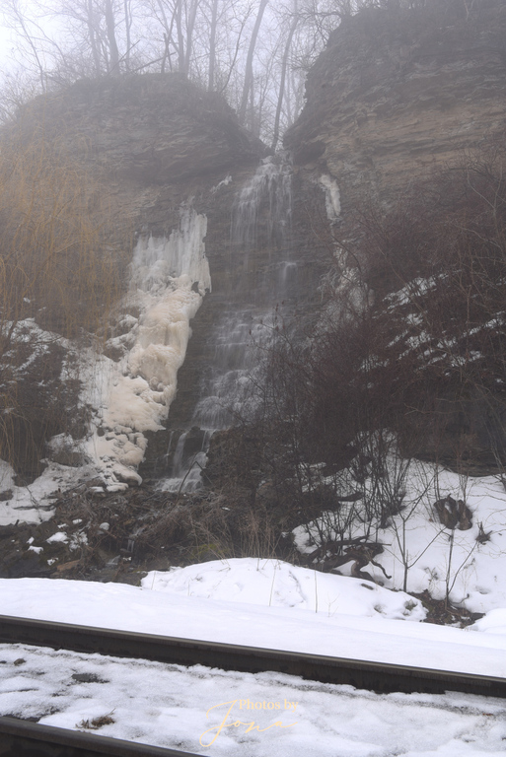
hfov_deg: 41.2
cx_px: 253
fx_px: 674
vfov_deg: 58.7
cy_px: 378
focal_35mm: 32
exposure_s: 1/20
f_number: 13
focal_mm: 32
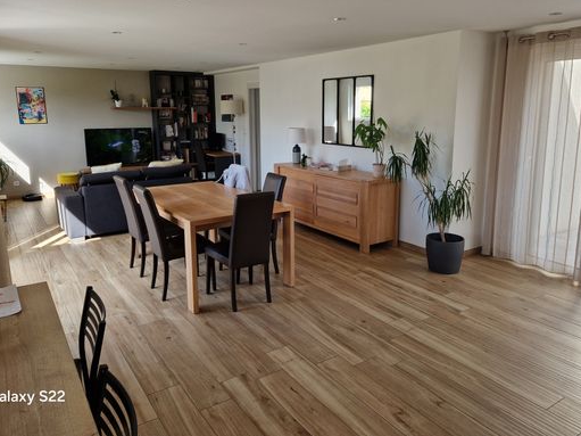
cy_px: 181
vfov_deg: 51.1
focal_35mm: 27
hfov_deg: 65.3
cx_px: 297
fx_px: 453
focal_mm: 5.4
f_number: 1.8
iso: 50
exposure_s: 1/180
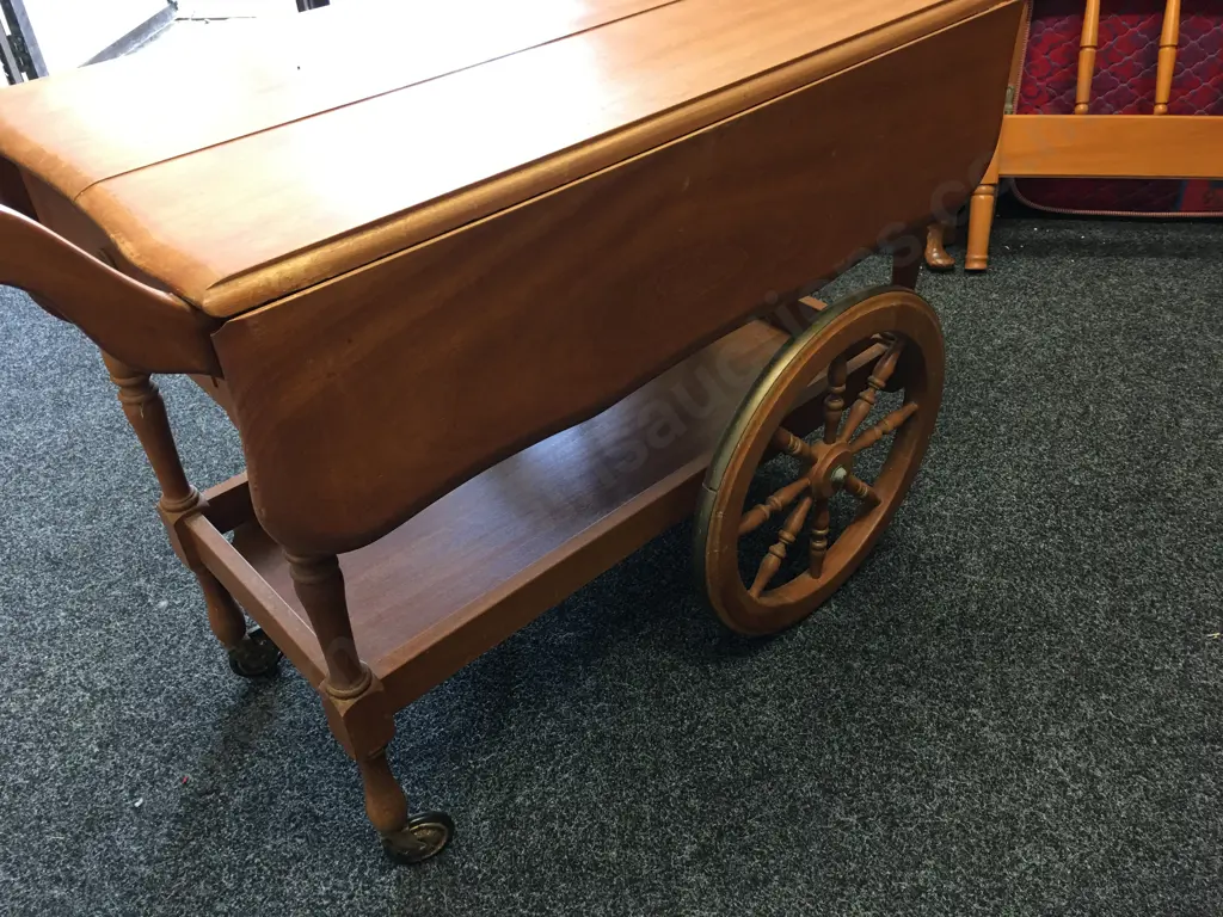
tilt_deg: -37.0
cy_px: 458
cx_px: 612
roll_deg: +2.1
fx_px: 1025
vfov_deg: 48.2
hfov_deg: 61.7
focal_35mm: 29
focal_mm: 4.15
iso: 64
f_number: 2.2
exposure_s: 1/17
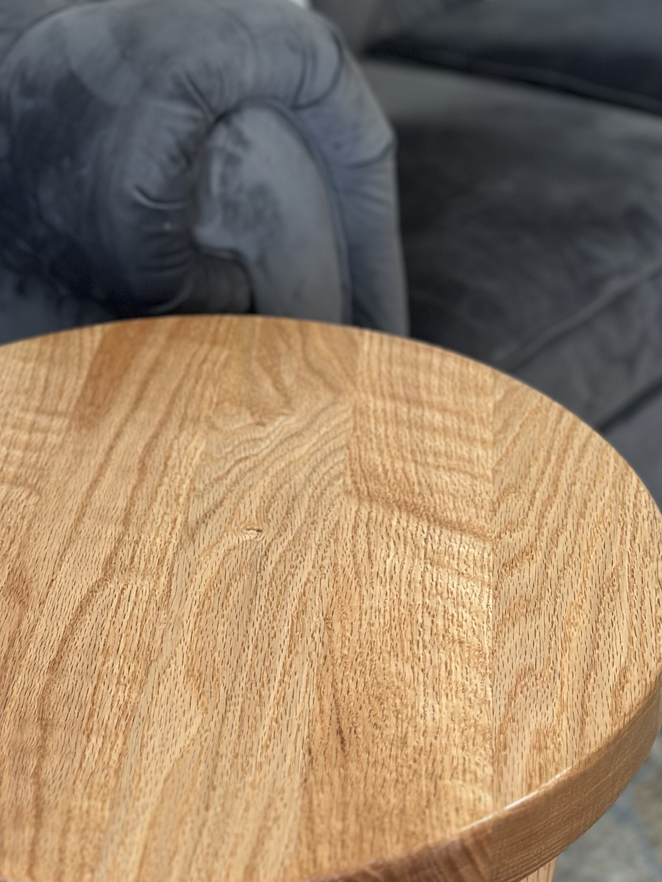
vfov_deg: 25.8
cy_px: 283
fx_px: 1912
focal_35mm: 75
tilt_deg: -27.8
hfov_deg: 19.6
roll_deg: +0.0
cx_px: 313
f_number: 1.78
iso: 320
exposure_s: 1/40
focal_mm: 6.86
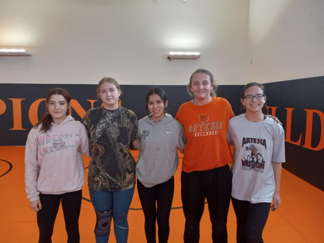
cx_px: 162
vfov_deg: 51.4
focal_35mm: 27
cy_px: 122
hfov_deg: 65.3
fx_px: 253
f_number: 1.8
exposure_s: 1/60
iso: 100
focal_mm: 3.94
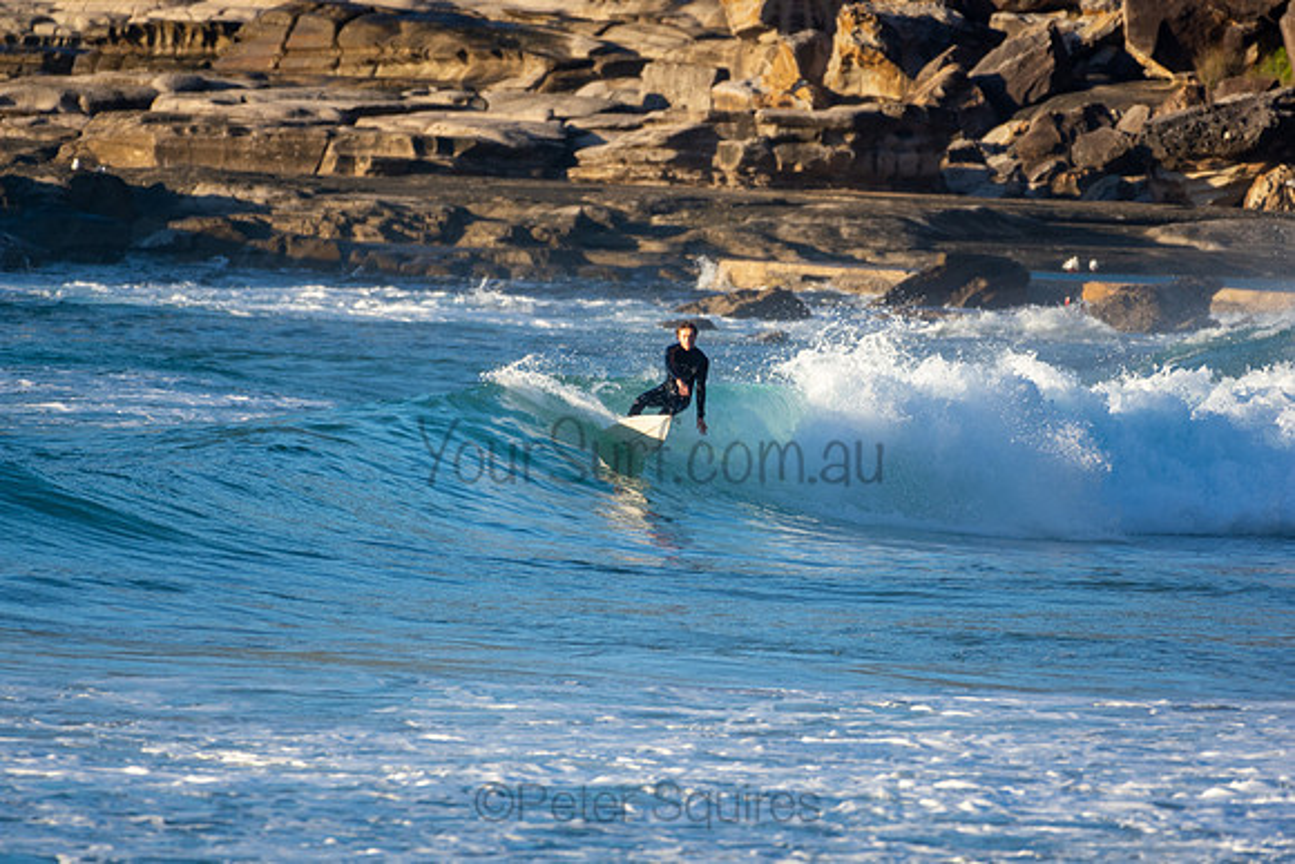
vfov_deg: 1.8
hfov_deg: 2.7
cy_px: 432
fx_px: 26984
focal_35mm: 750
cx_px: 648
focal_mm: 500
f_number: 5.6
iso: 250
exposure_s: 1/640
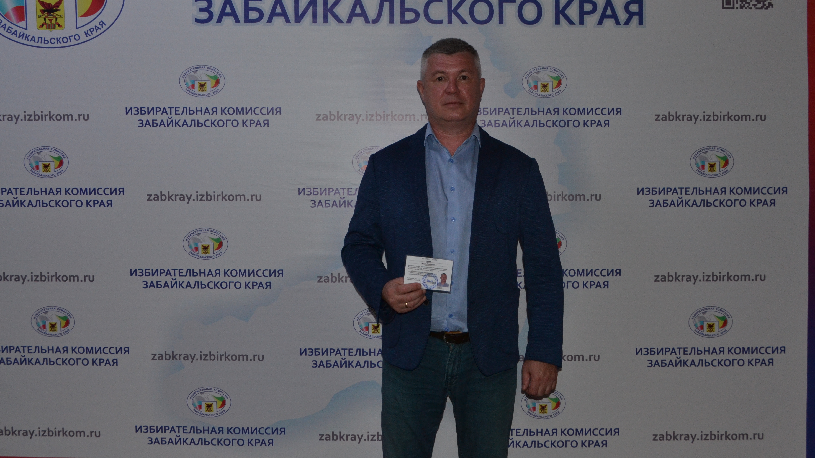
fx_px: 821
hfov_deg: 52.8
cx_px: 407
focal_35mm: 38
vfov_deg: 31.1
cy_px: 192
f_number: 6.3
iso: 800
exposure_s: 1/60
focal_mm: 24
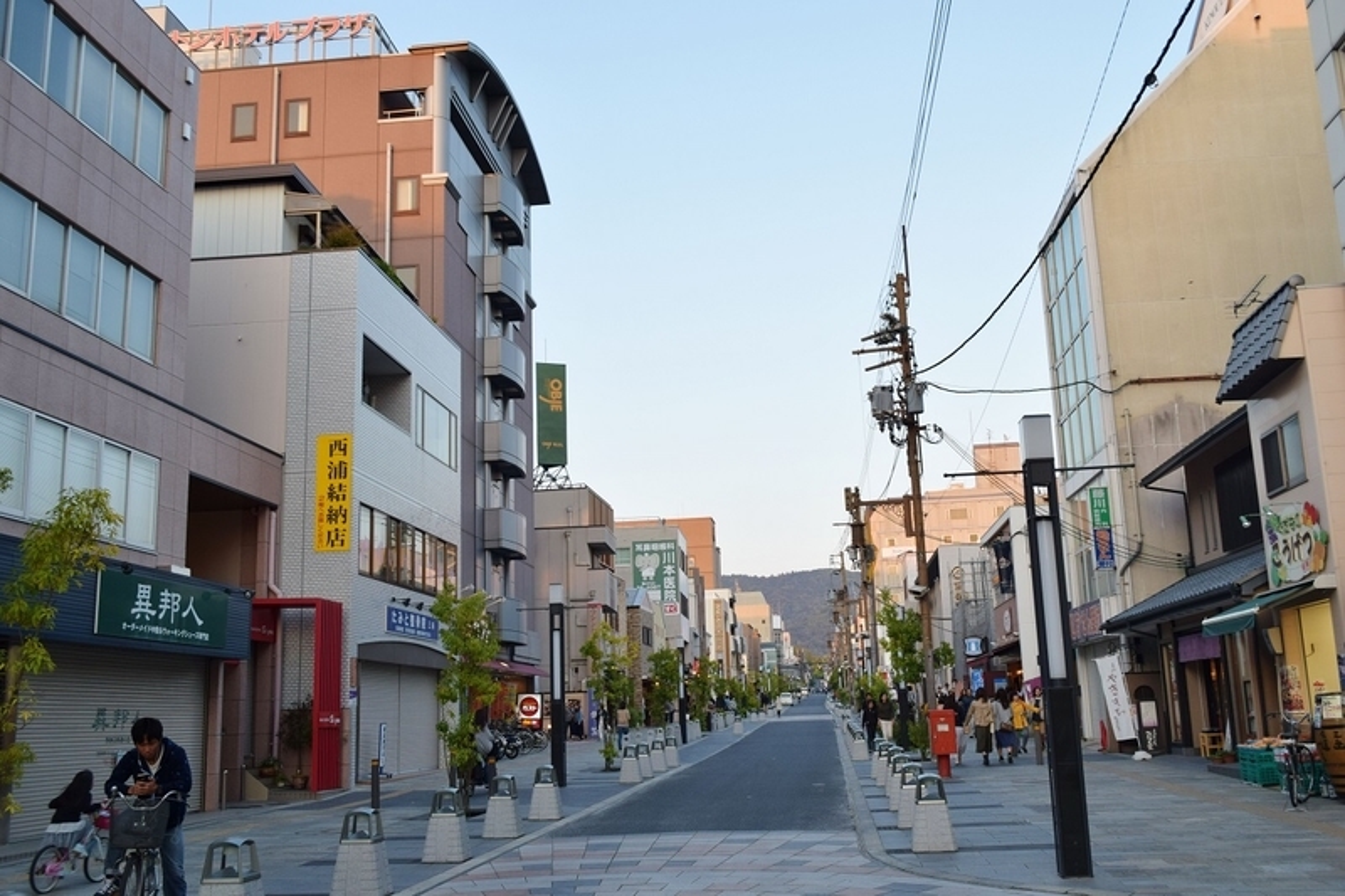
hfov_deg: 57.2
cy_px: 448
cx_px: 672
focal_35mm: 33
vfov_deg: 40.0
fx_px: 1233
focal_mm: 22
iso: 400
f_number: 7.1
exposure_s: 1/200
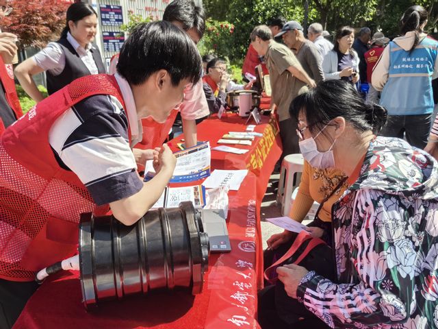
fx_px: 380
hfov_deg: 60.0
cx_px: 219
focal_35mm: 30
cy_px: 164
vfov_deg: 46.8
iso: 50
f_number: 1.4
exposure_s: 1/2028
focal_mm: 5.75
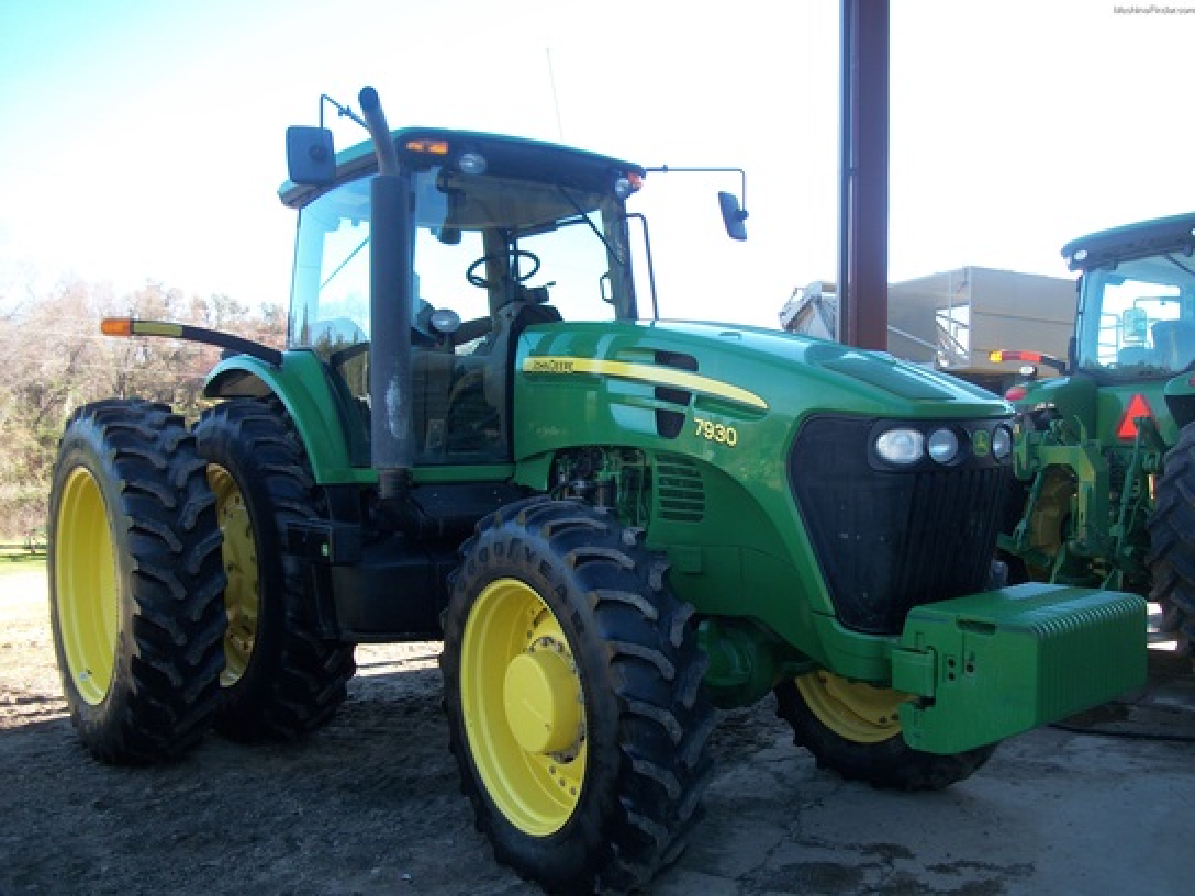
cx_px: 598
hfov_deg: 56.8
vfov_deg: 44.2
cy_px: 448
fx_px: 1105
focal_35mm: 32
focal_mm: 5.7
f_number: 2.9
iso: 80
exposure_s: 1/200
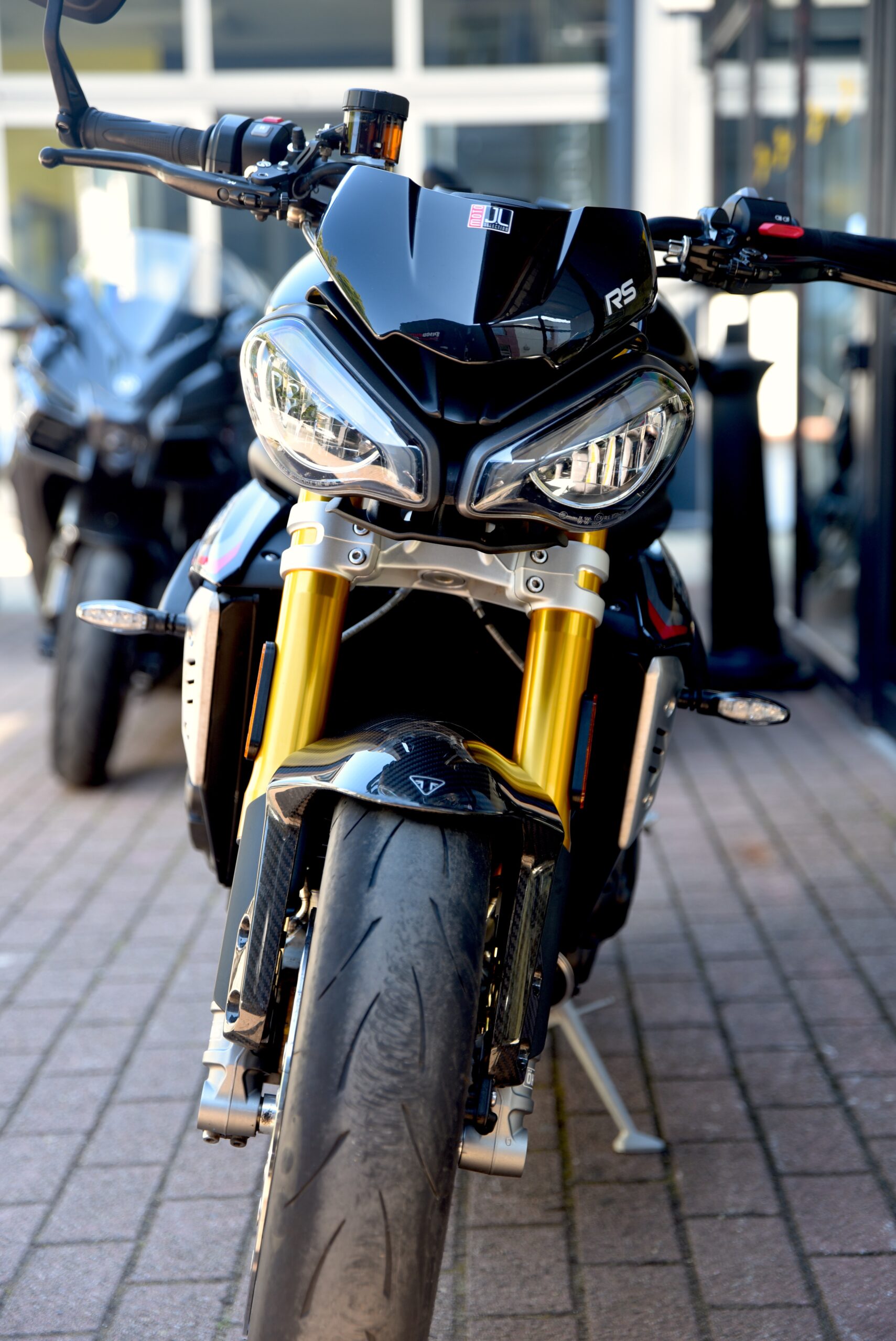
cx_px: 448
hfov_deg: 21.9
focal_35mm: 62
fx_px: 2312
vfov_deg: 32.4
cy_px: 670
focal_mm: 62
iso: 100
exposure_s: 1/60
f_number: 2.8
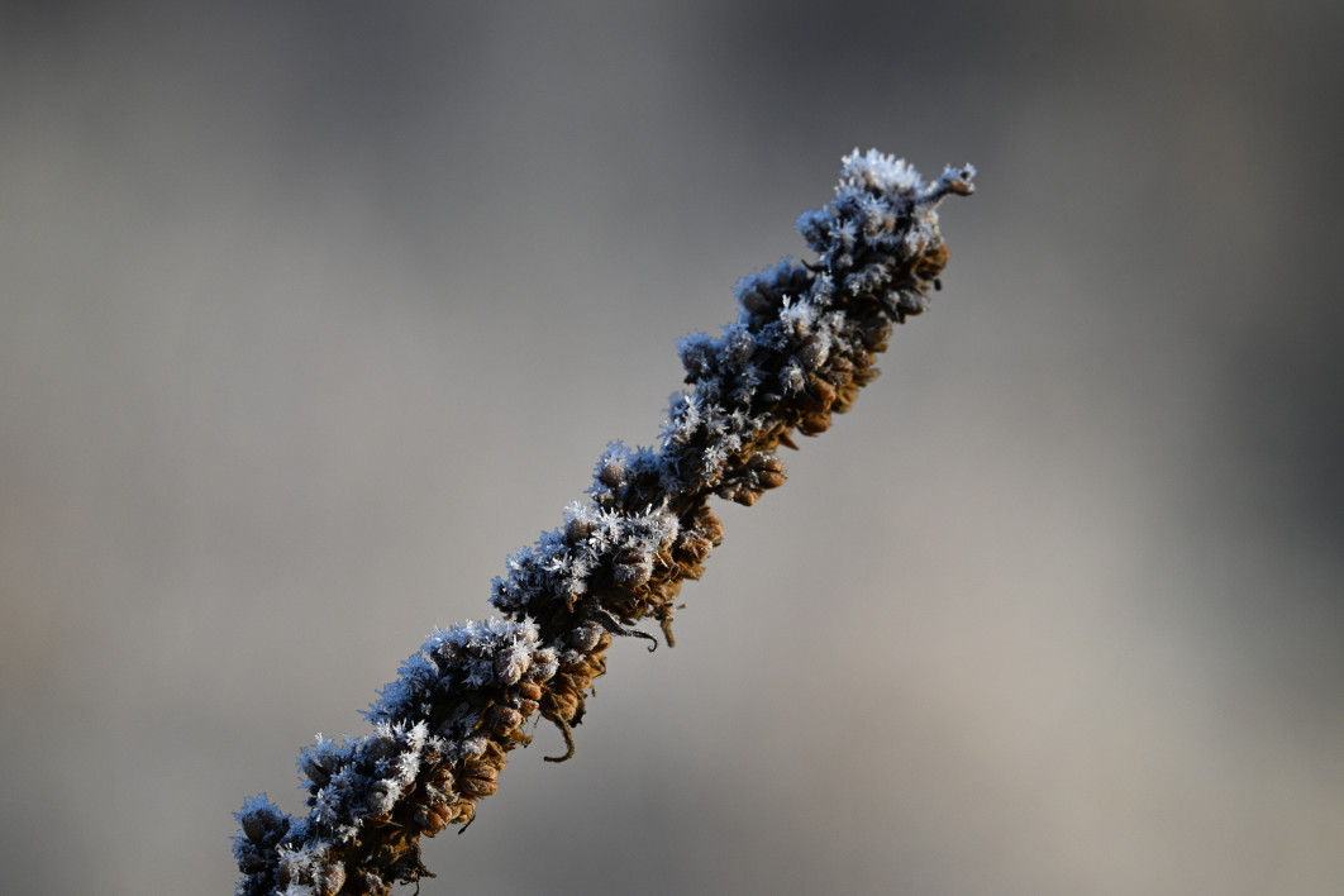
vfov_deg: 2.3
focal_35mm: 600
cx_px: 672
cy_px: 448
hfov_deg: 3.4
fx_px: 22398
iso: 800
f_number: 9
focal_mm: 600
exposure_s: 1/1000
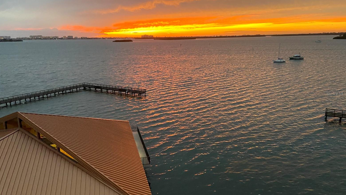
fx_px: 266
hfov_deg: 66.1
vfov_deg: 40.2
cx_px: 170
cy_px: 94
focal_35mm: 29
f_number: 1.8
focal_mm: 4.25
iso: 500
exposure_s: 1/42
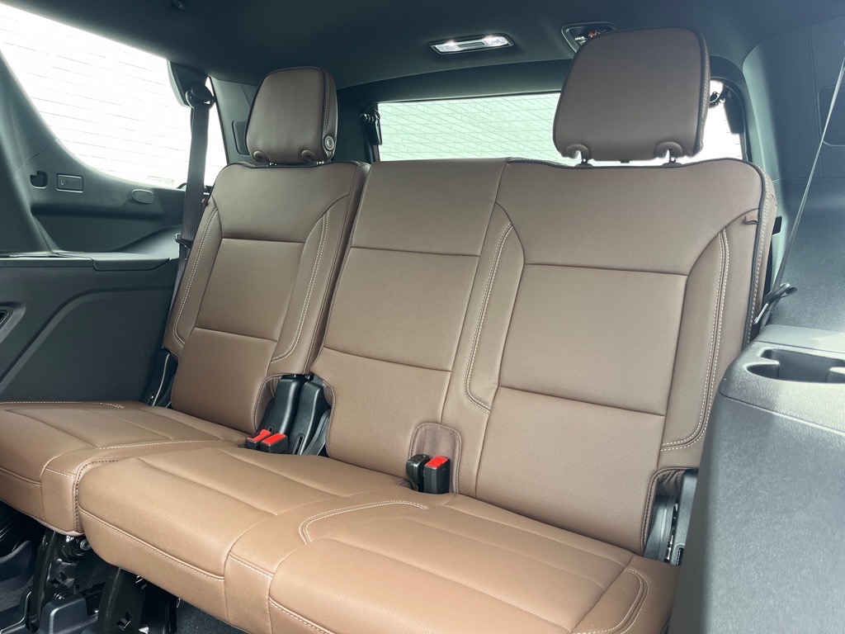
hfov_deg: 67.3
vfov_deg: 53.1
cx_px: 422
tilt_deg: -4.8
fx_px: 635
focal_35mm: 26
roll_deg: -2.4
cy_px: 317
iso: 100
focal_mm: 5.1
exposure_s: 1/61
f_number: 1.6
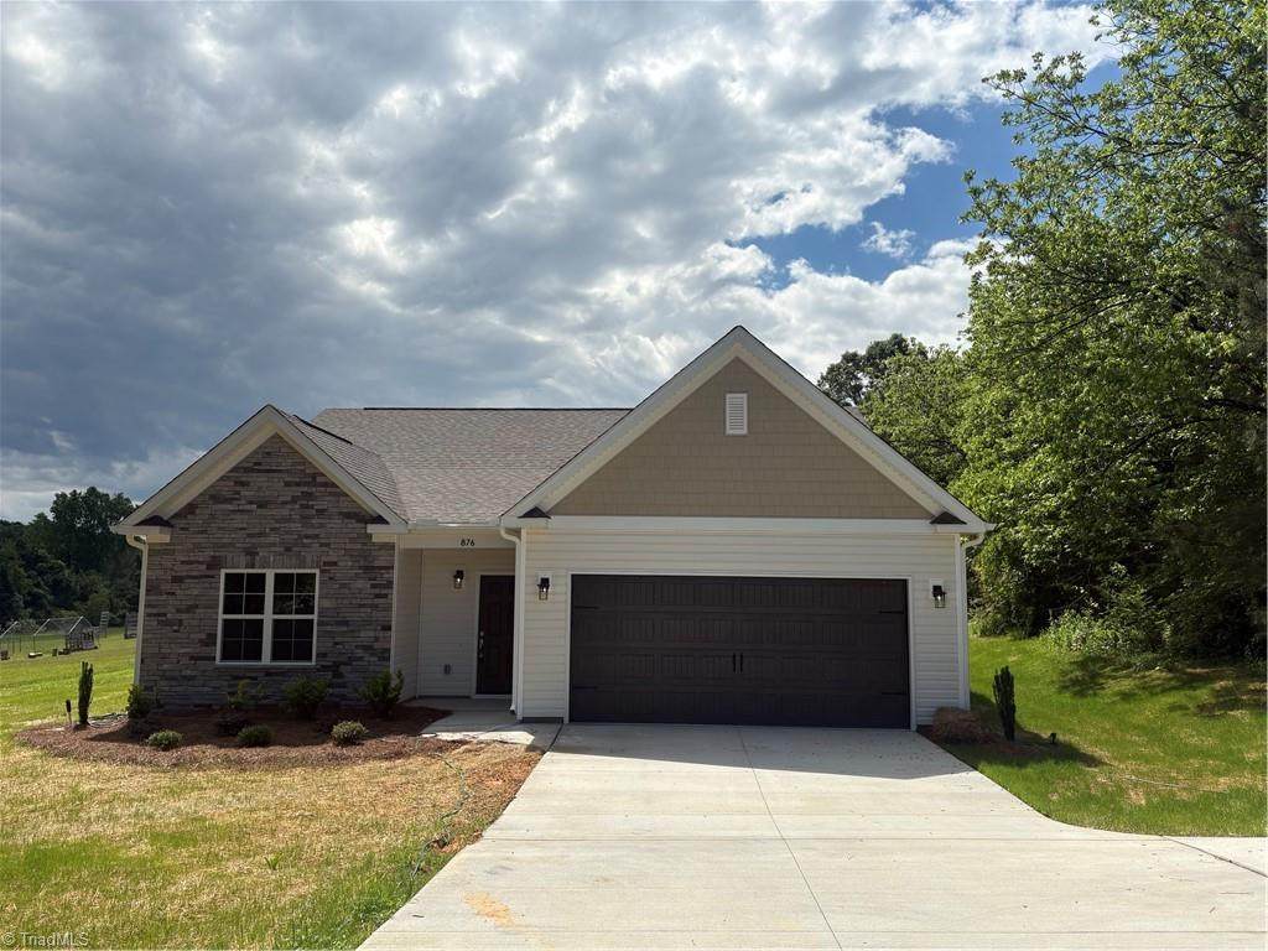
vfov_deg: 53.1
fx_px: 952
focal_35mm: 26
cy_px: 476
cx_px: 634
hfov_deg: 67.3
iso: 50
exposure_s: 1/5348
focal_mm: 5.96
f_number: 1.6
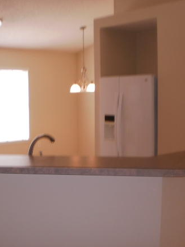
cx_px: 44
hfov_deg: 27.1
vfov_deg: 36.2
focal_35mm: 53
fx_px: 378
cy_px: 115
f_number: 3.1
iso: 125
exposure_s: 1/30
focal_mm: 6.3
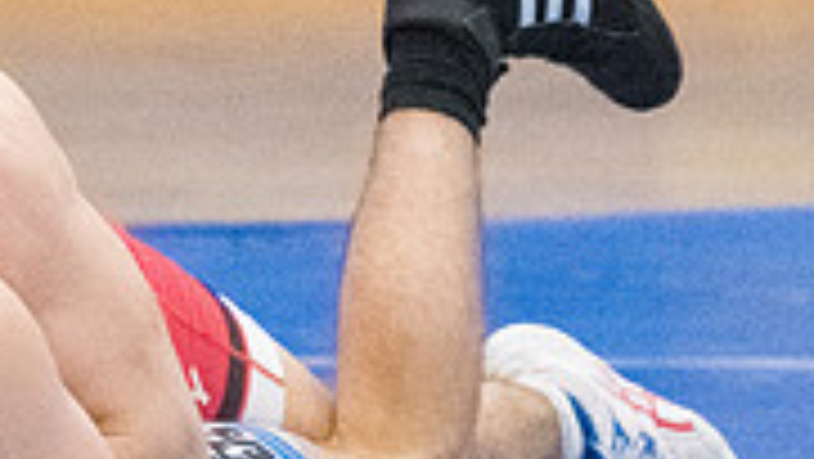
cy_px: 234
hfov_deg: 2.1
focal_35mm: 1004
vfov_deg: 1.2
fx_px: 21680
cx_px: -382
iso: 10000
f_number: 4.5
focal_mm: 200
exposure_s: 1/1600
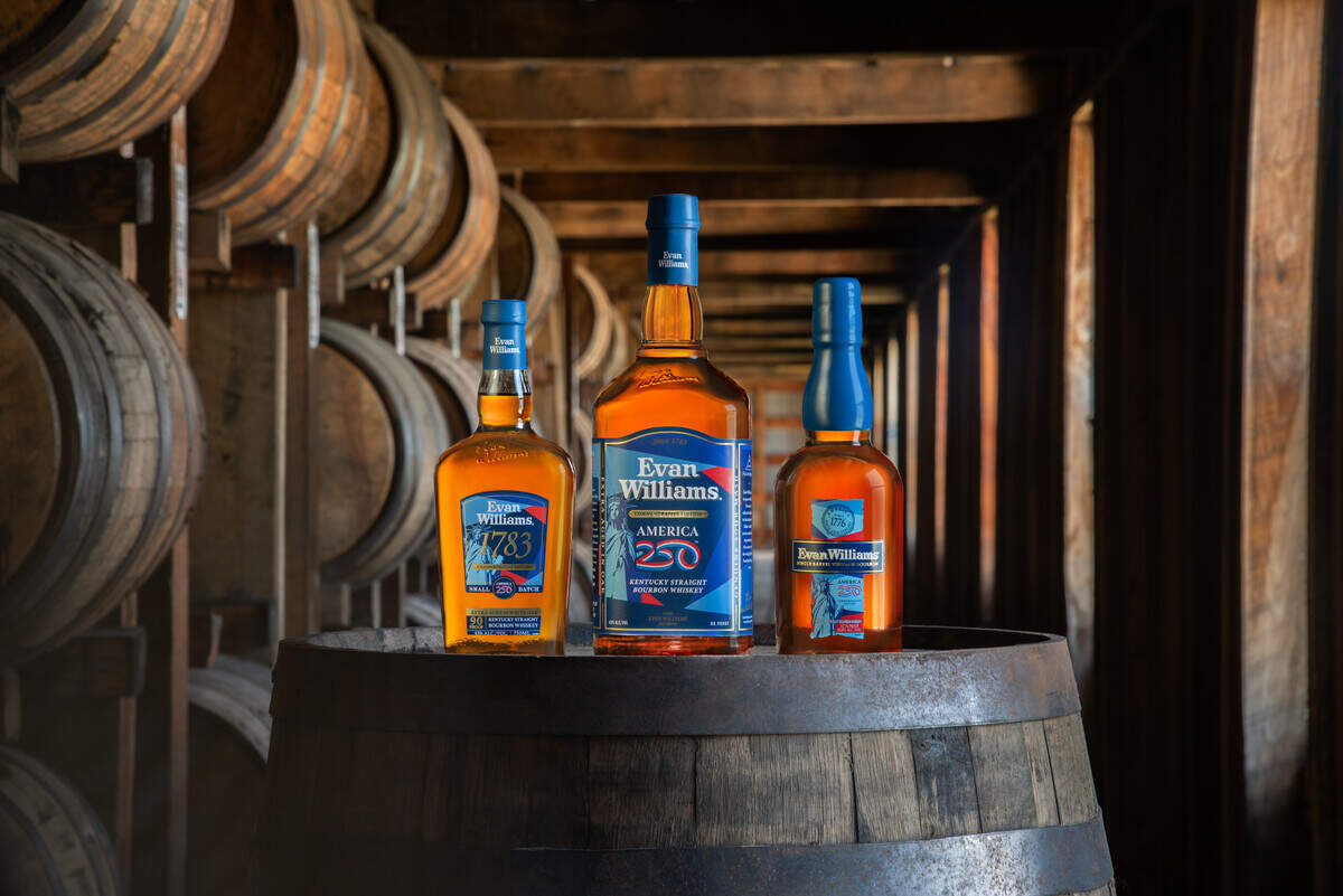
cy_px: 448
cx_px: 672
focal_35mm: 95
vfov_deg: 14.4
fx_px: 3545
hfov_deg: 21.5
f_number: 11
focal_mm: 95
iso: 64
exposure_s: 1
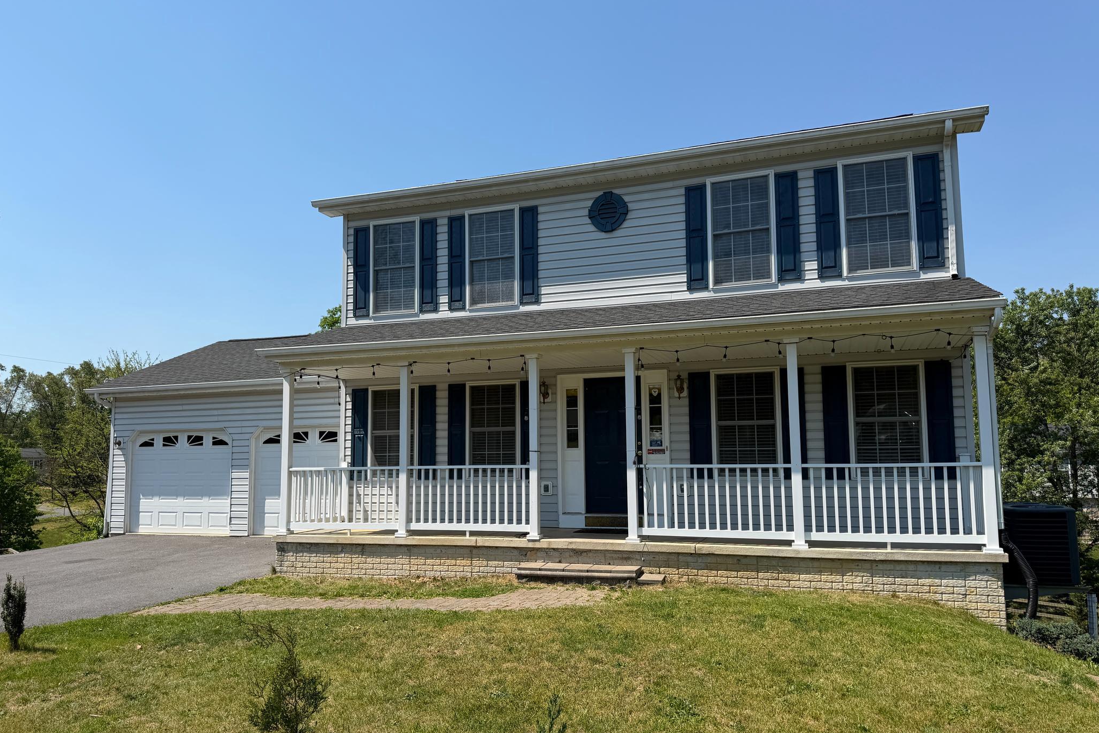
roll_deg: +0.5
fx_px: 763
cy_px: 385
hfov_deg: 71.5
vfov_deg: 51.3
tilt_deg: +3.8
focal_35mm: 25
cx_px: 549
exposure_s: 1/4673
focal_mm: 6.76
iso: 80
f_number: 1.78
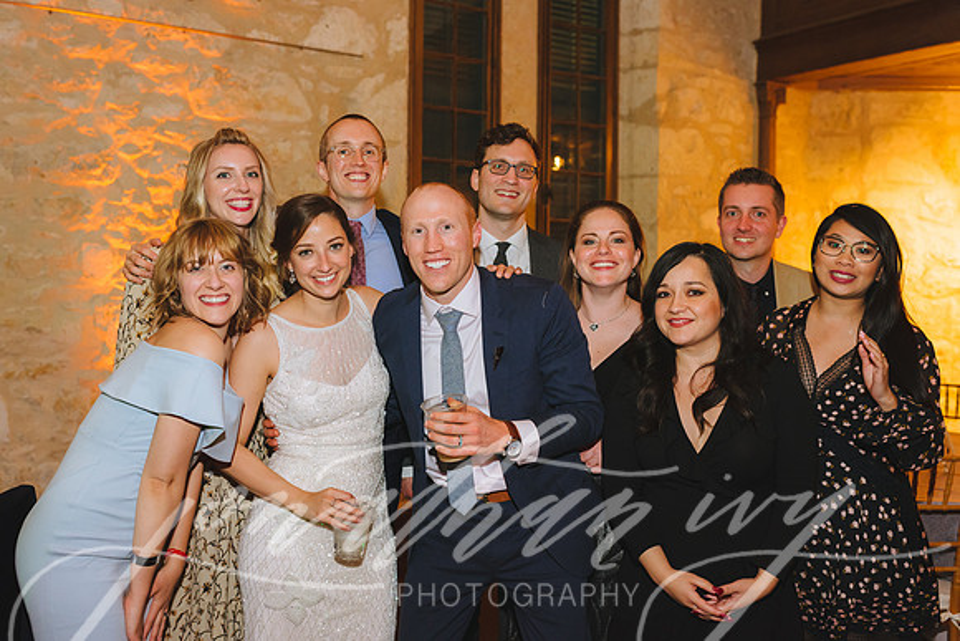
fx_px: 1003
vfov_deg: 35.4
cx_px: 444
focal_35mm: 38
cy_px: 297
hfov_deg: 51.1
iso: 1600
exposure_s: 1/160
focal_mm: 35
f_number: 3.5
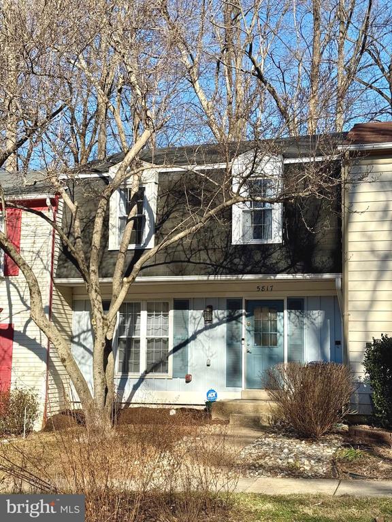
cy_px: 261
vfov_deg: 39.7
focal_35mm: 48
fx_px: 725
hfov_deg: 30.3
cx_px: 196
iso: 64
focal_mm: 6.76
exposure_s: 1/2667
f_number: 1.78
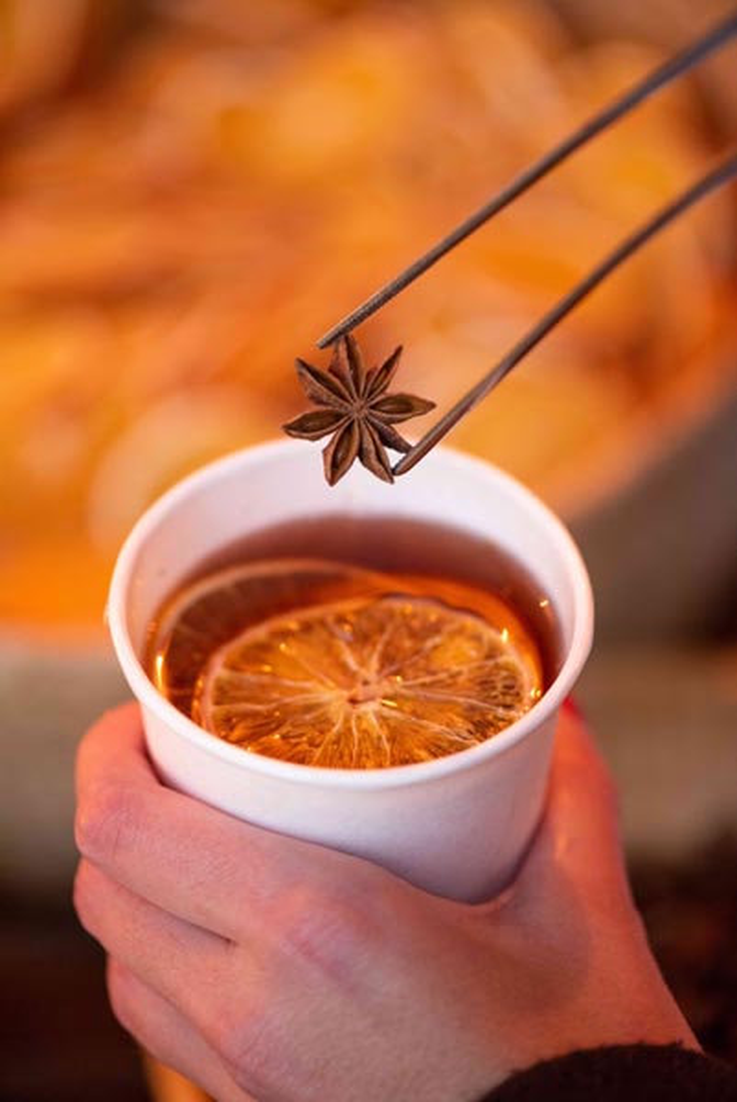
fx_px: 3219
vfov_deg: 19.4
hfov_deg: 13.1
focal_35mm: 105
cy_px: 551
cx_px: 368
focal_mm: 105
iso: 1250
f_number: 4
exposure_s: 1/125
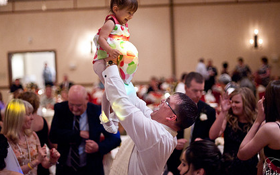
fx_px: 542
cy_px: 81
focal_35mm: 71
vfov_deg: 18.3
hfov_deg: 29.0
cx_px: 140
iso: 2500
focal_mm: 50
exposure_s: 1/80
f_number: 1.4
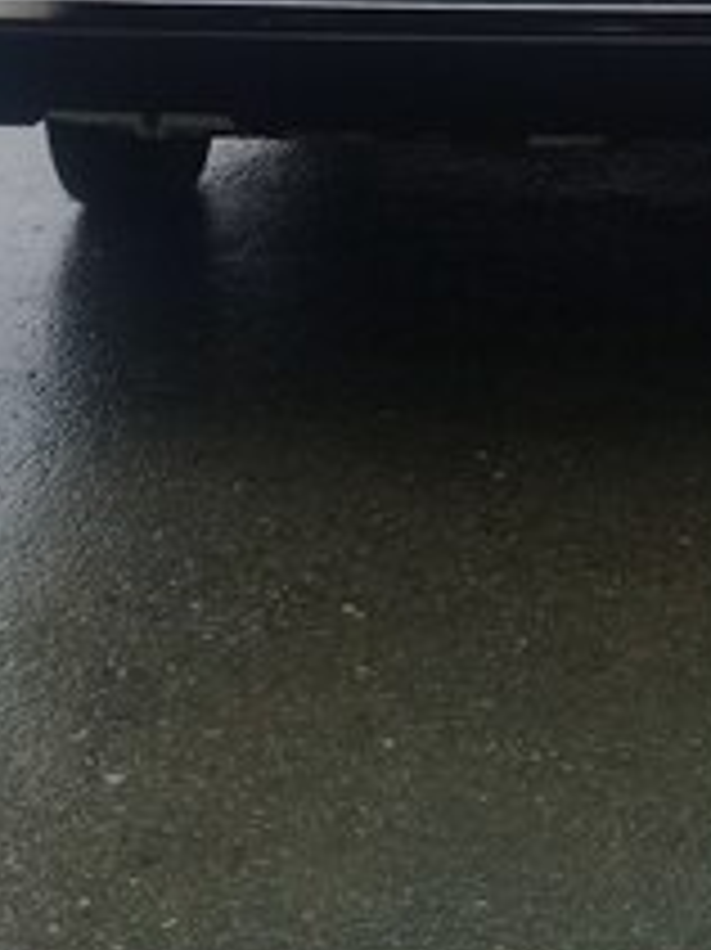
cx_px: 603
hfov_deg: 19.9
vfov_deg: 24.8
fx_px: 2001
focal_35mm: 73
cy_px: -99
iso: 50
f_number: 2.2
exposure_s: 1/122
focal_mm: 3.3
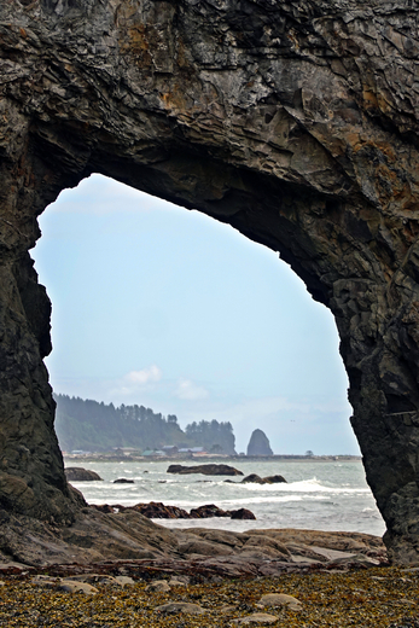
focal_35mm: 200
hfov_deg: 6.9
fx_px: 3489
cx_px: 210
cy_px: 314
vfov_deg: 10.3
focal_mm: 72
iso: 125
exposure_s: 1/640
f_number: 4.5
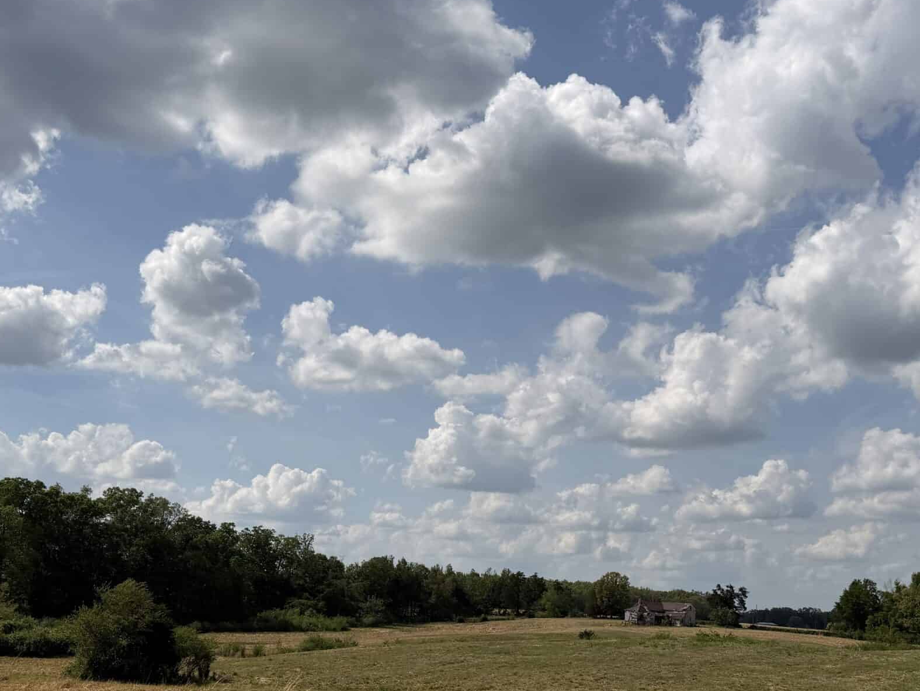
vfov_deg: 36.1
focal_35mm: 39
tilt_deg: +5.2
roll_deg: -0.4
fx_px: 1037
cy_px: 506
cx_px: 500
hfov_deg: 47.8
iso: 80
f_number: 1.78
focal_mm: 6.76
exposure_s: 1/11905
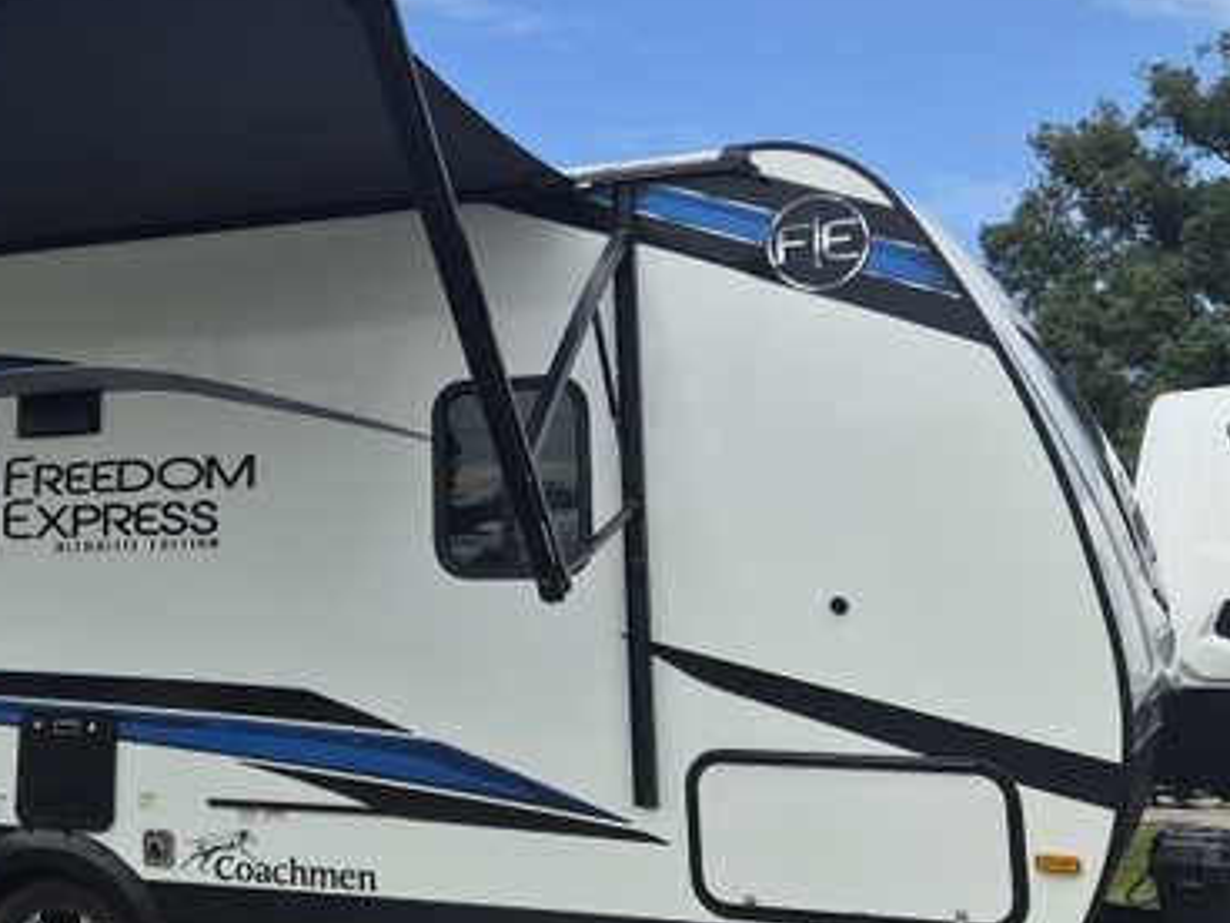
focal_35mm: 50
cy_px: 281
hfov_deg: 37.1
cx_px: 274
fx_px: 1777
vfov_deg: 28.8
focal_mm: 5.4
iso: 80
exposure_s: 1/4512
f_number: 1.8
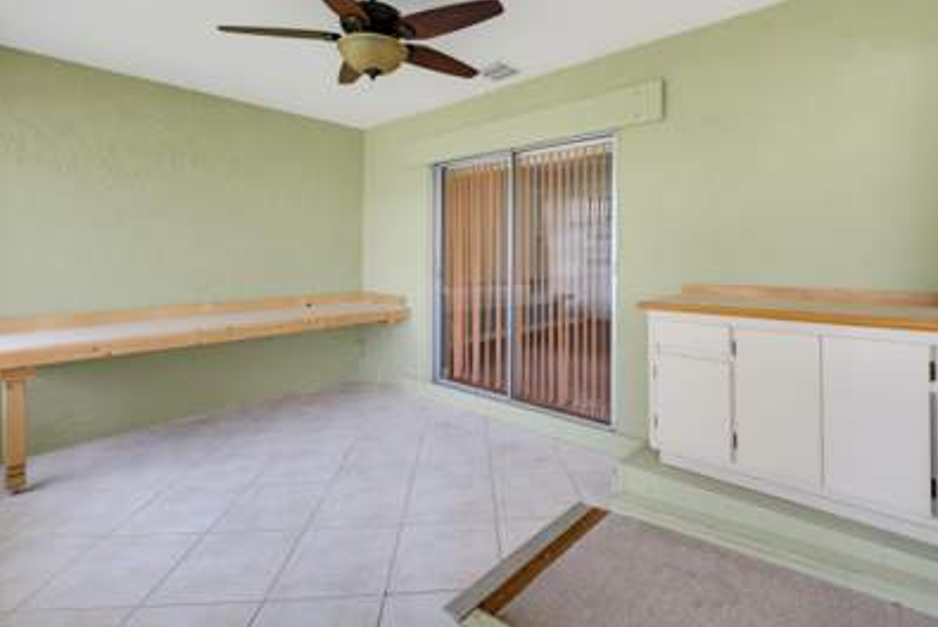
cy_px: 266
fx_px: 472
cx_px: 492
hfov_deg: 89.6
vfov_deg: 66.8
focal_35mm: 18
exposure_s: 1/6
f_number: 5
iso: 125
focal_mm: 14.9
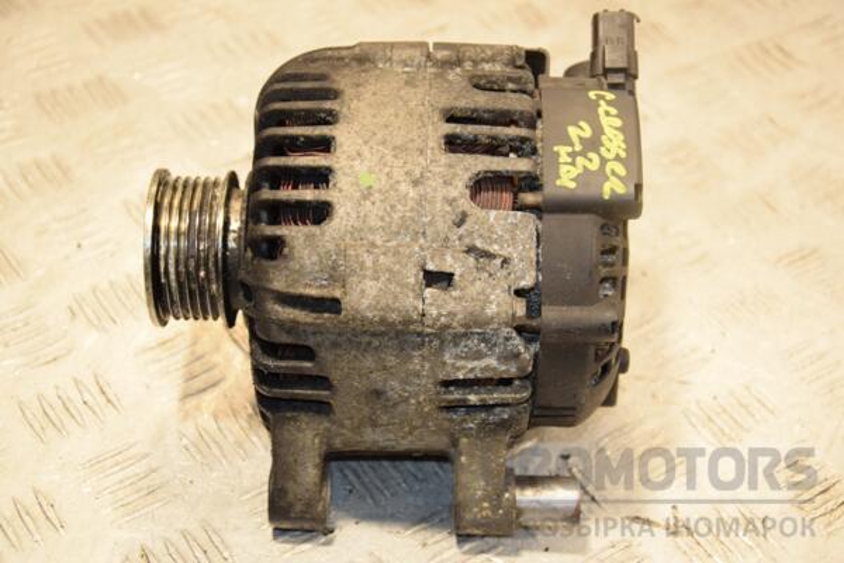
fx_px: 1758
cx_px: 422
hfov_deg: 27.0
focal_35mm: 75
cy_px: 282
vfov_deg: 18.2
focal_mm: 50
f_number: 5
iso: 800
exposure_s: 1/160
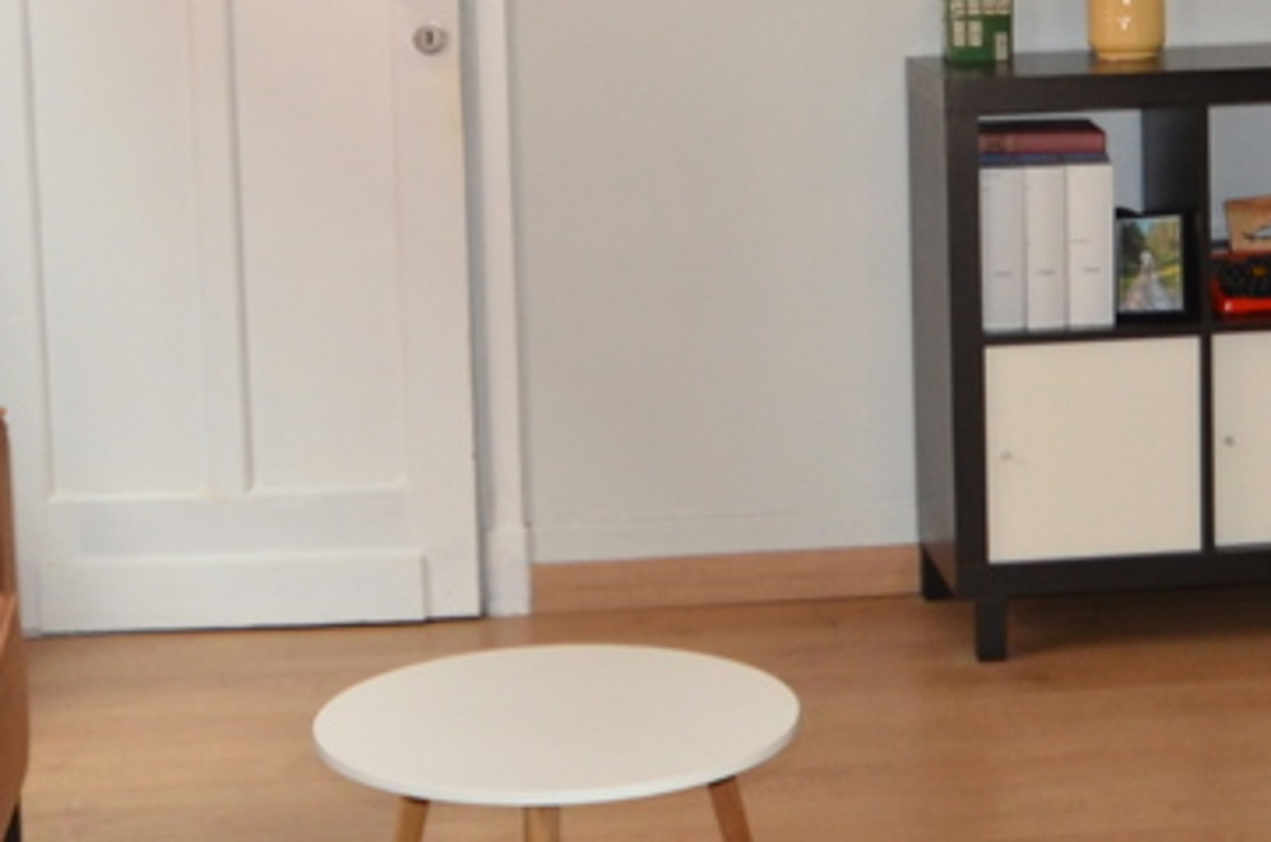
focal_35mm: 77
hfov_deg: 26.3
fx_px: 2713
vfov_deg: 17.4
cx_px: 722
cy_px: 109
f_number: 3.8
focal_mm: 12
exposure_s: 1/60
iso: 500
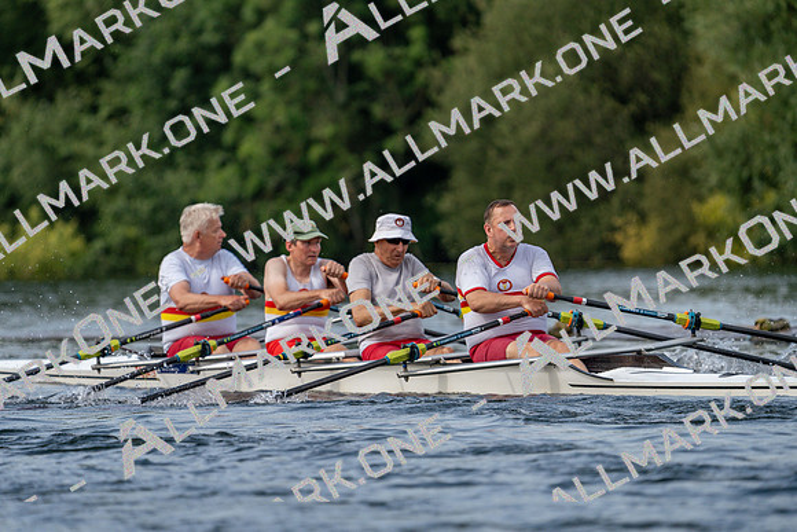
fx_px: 9012
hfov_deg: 5.1
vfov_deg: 3.4
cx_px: 398
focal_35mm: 407
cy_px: 266
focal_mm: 407
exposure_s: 1/1600
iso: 400
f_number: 6.3
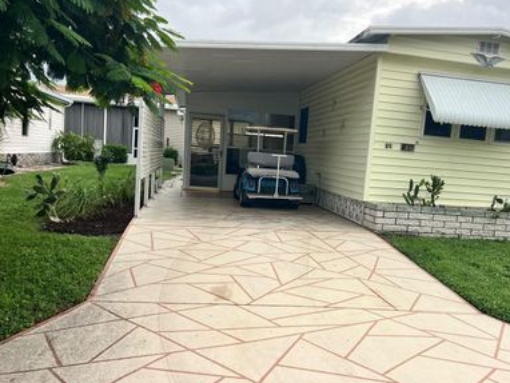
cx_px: 311
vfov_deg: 41.8
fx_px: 501
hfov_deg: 53.5
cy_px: 204
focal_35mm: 34
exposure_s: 1/1832
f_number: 1.6
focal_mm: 5.1
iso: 50
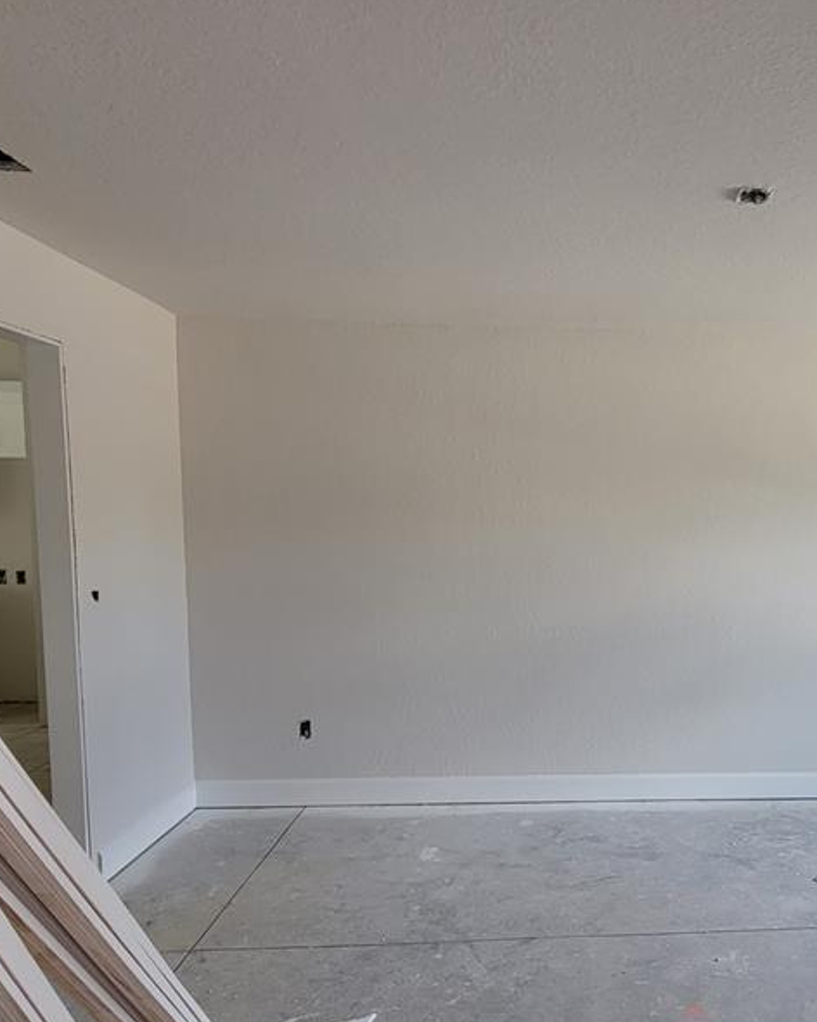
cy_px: 571
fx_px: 666
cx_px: 611
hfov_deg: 59.7
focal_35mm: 22
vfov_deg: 74.8
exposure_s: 1/60
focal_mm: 2.2
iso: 50
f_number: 2.2
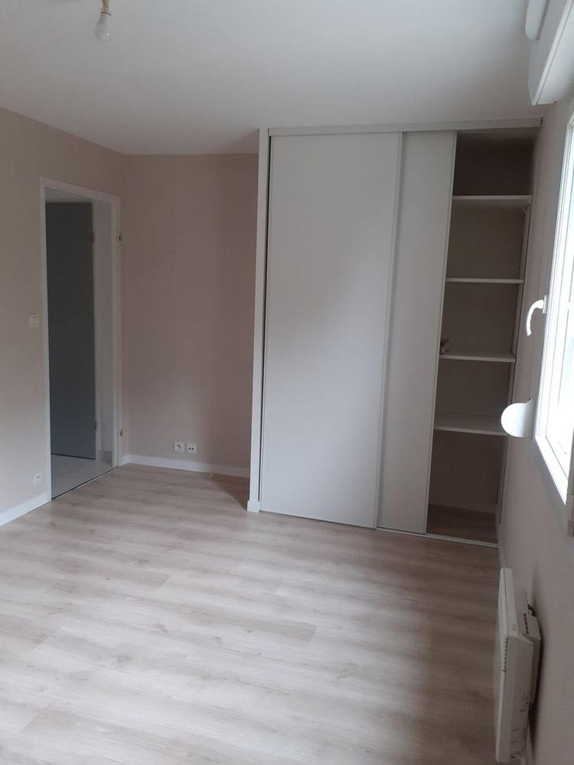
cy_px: 382
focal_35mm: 27
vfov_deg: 65.3
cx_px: 287
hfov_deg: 51.4
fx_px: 597
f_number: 1.9
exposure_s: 1/50
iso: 100
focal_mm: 3.6
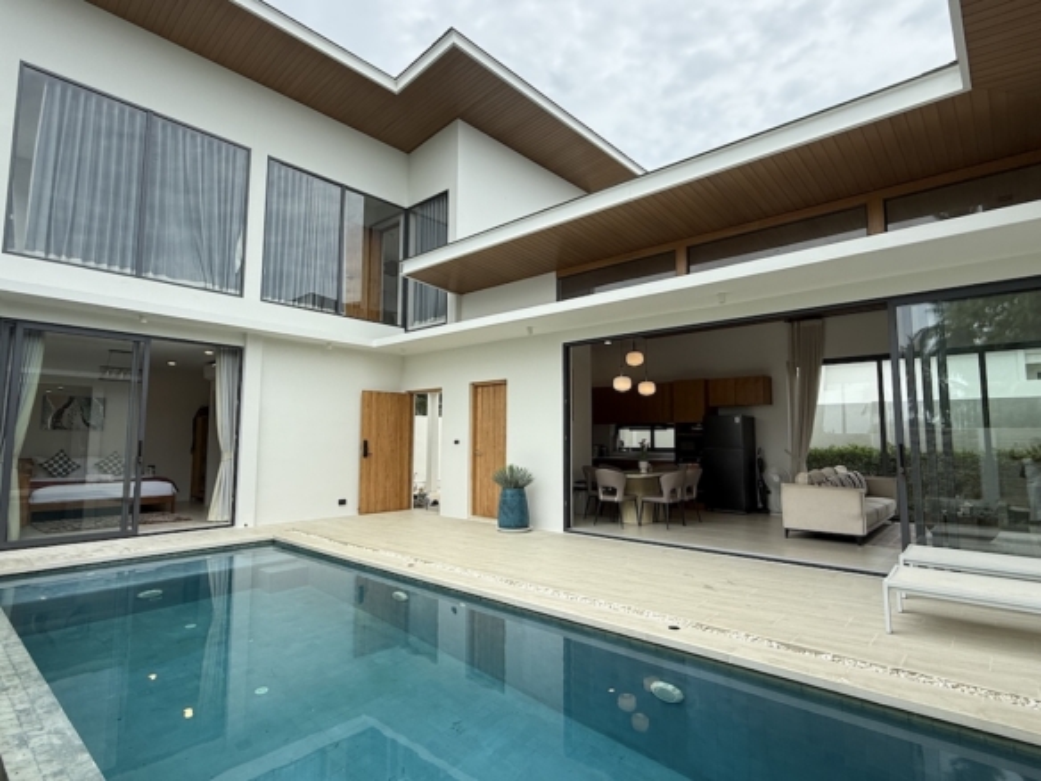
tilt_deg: +6.5
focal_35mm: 14
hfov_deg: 102.1
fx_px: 421
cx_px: 520
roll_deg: -1.5
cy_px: 390
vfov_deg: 85.7
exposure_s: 1/658
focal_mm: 2.22
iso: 50
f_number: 2.2
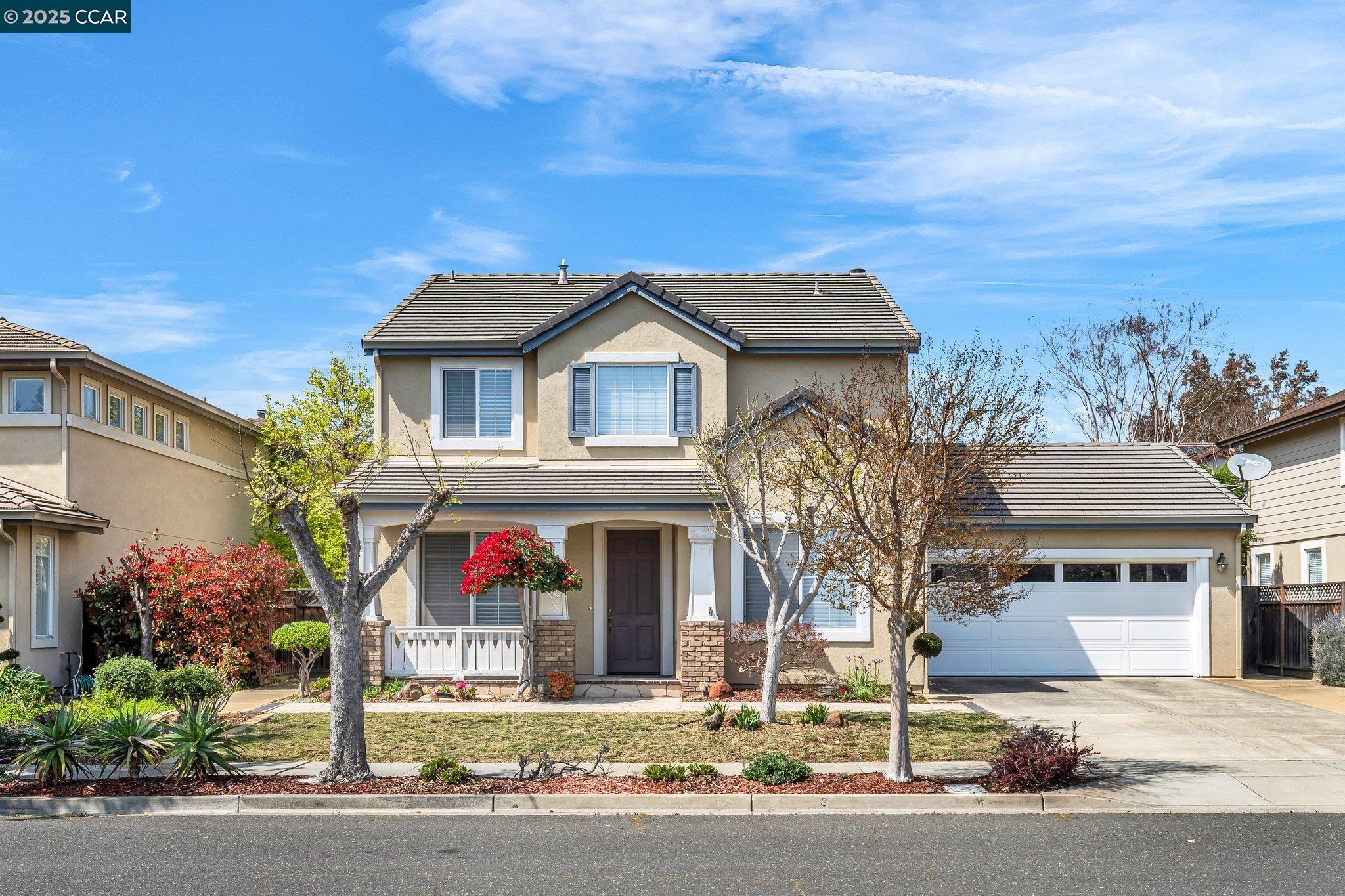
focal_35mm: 36
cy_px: 448
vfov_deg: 36.9
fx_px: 1345
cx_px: 672
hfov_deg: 53.1
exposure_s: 1/200
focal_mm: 24
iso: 100
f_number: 10
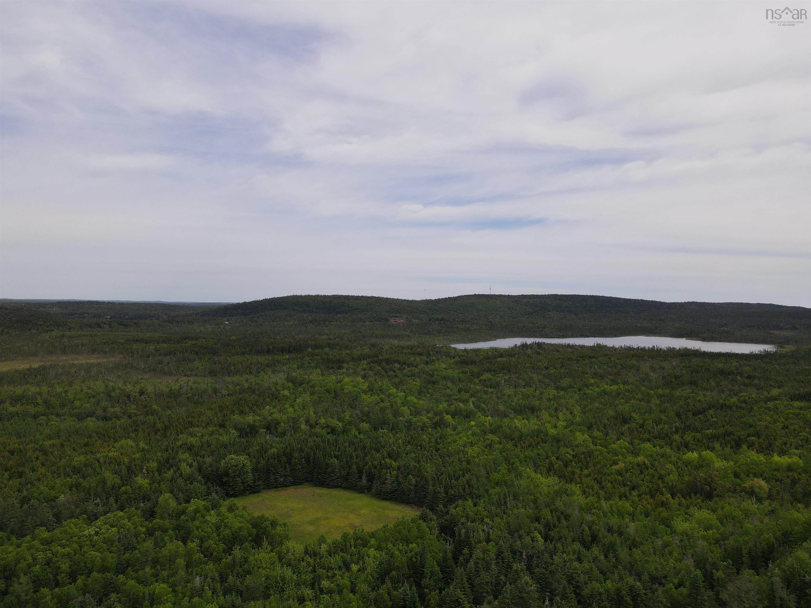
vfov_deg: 56.8
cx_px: 406
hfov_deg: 71.6
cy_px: 304
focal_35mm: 24
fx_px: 562
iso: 100
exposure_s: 1/80
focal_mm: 4.5
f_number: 2.8
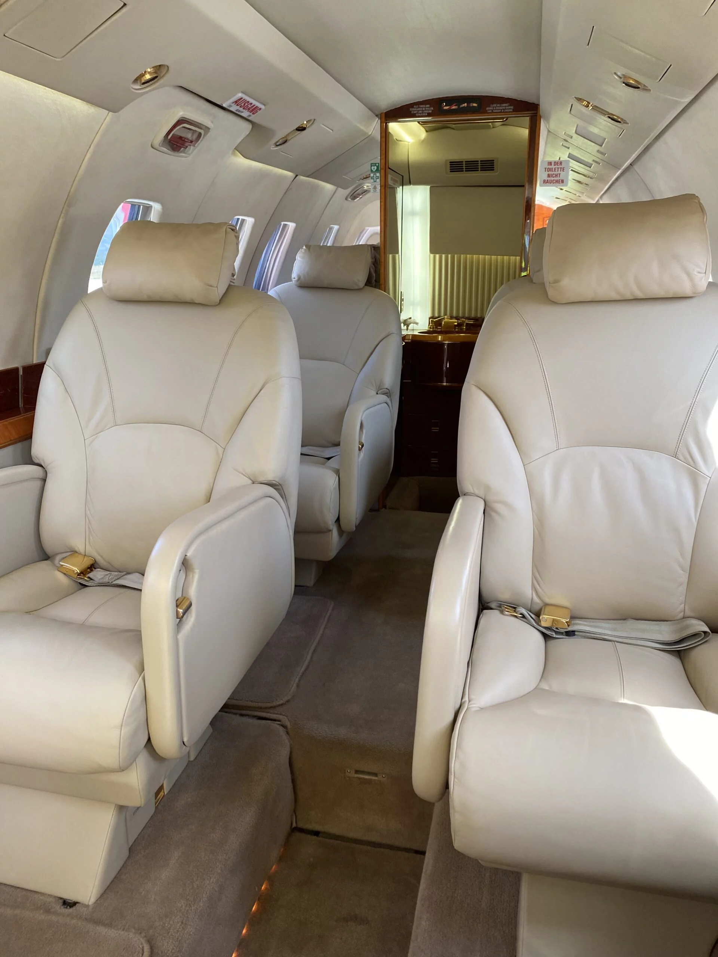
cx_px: 359
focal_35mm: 26
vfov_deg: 67.3
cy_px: 478
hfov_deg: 53.1
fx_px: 719
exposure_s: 1/104
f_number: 1.8
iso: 125
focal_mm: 4.25
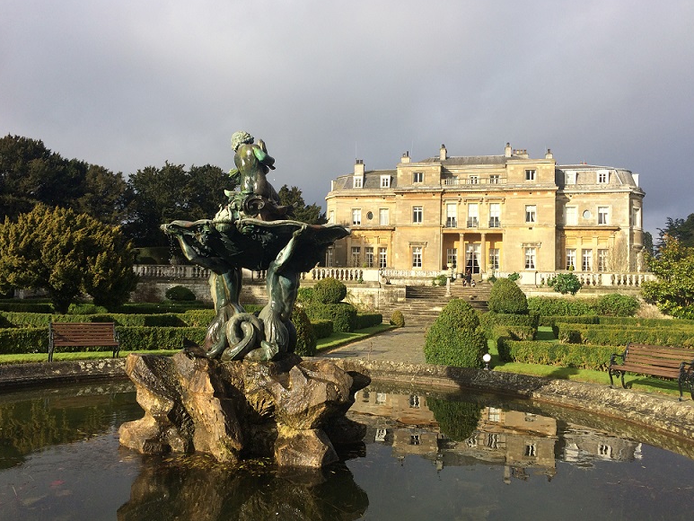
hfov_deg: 60.0
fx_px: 602
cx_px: 347
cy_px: 252
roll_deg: -0.7
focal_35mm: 30
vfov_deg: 46.8
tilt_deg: +2.8
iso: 32
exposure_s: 1/1580
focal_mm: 4.15
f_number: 2.2
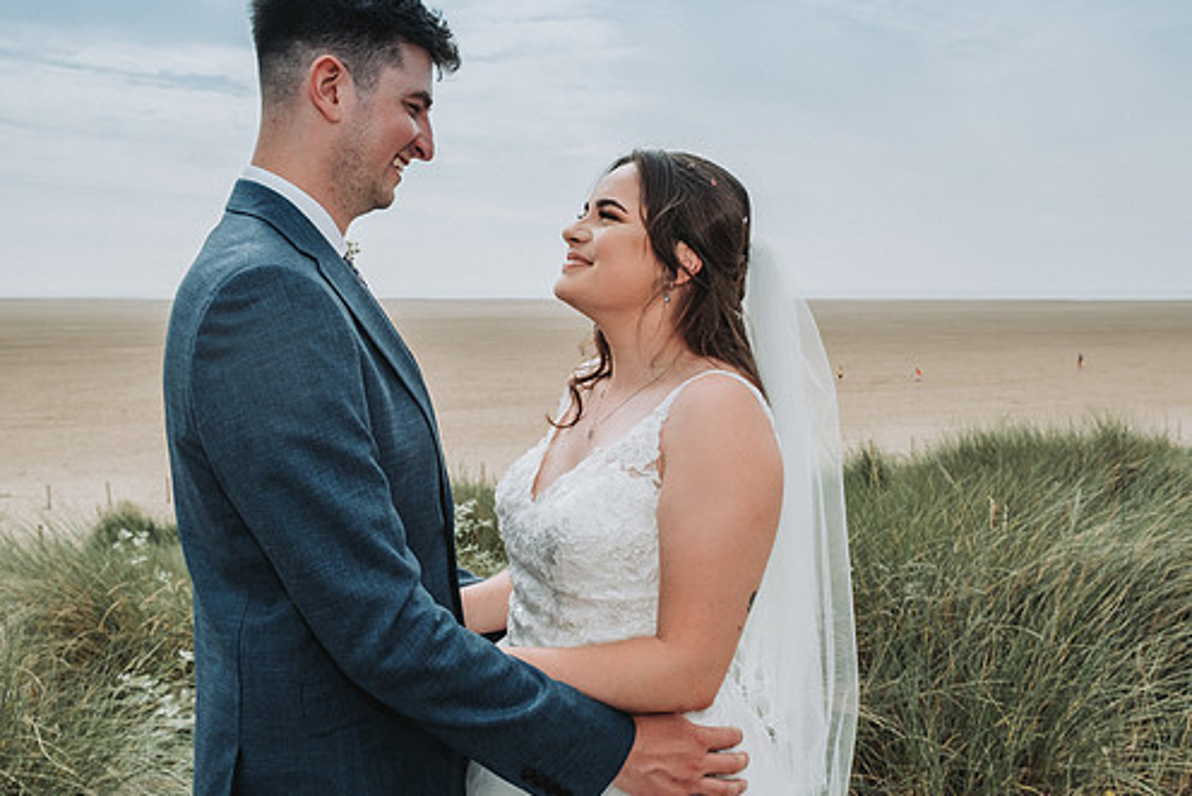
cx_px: 582
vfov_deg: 39.9
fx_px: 1093
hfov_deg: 57.2
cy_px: 355
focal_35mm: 33
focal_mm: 18
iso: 250
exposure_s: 1/1000
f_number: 7.1
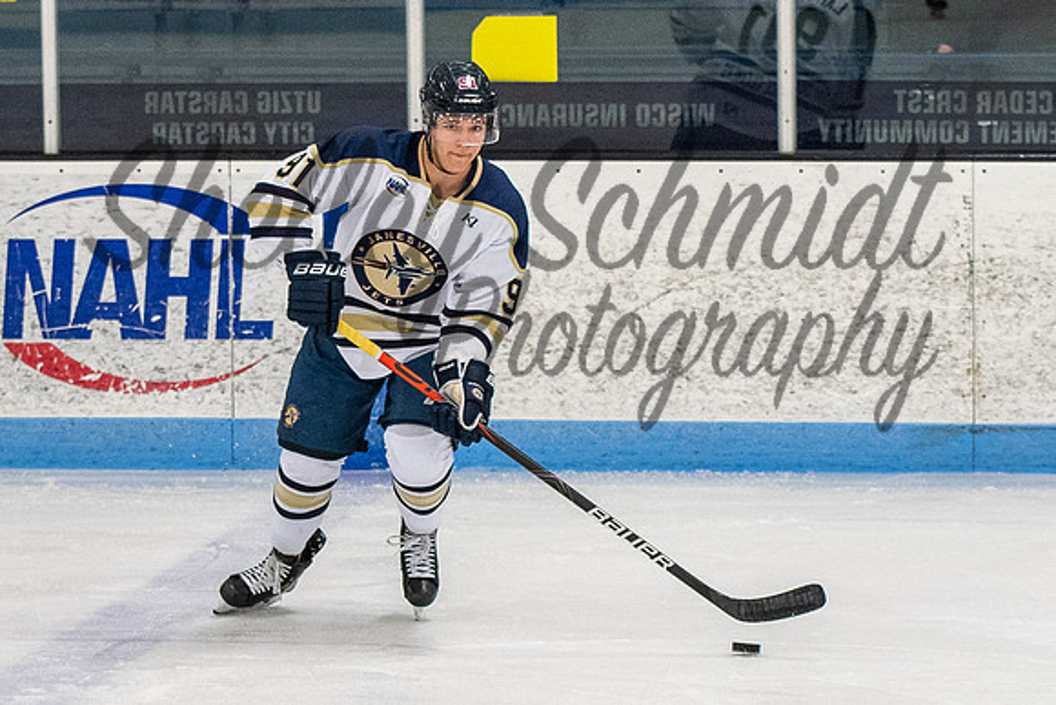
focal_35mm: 272
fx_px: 7995
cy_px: 365
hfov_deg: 7.6
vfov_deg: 5.0
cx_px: 409
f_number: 3.2
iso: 2000
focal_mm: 86
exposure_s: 1/800
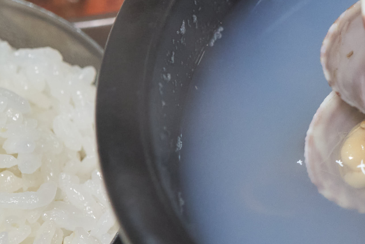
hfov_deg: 10.1
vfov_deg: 7.1
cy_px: 52
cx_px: 629
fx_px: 1967
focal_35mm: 194
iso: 800
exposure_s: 1/200
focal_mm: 40
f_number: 5
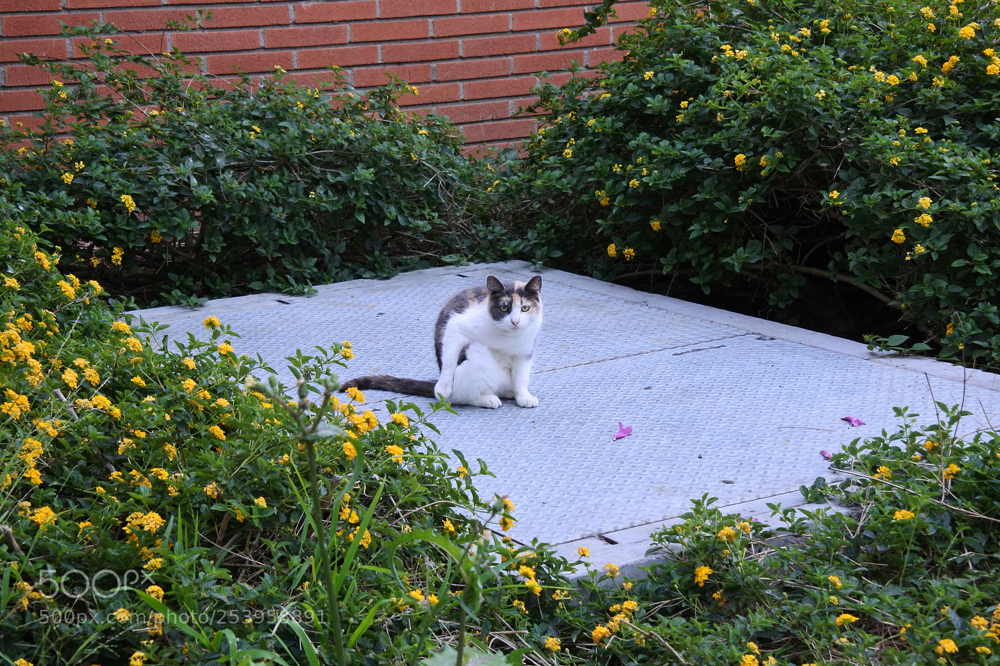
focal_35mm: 81
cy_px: 333
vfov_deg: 16.8
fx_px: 2249
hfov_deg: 25.1
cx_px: 500
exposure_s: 1/50
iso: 200
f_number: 5.6
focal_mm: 30
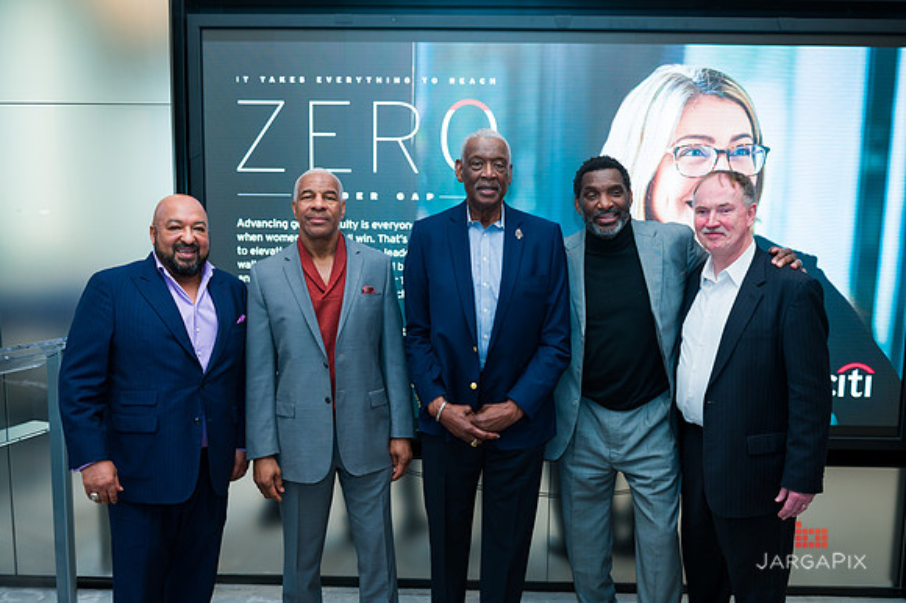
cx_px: 453
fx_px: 780
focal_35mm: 31
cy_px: 302
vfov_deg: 42.3
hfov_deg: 60.3
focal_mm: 31
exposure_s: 1/200
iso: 400
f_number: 4
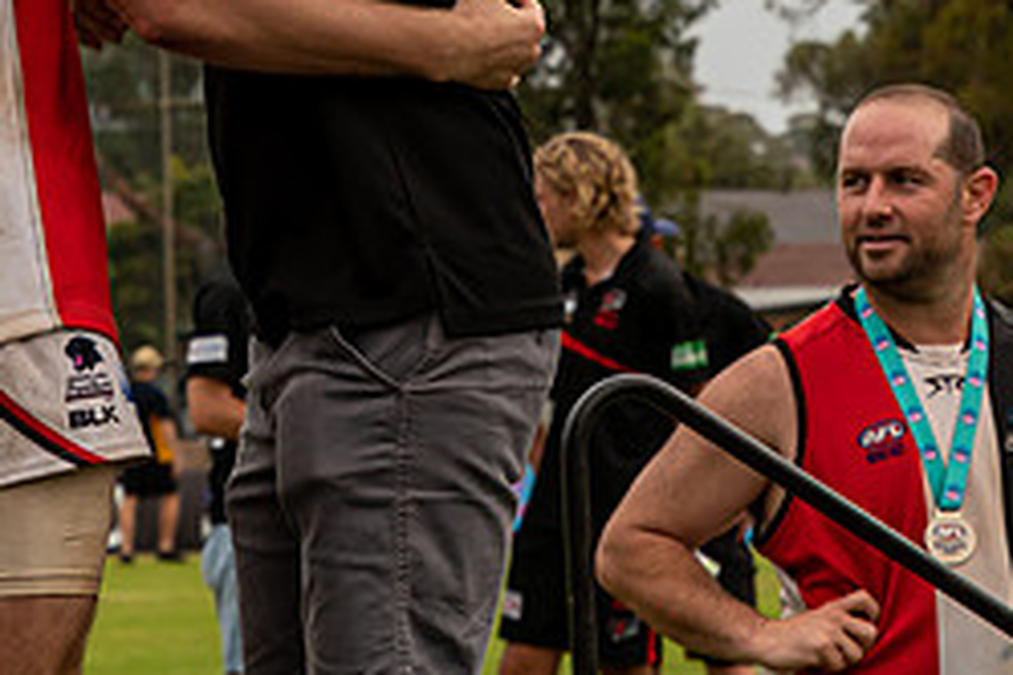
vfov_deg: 4.0
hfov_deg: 6.0
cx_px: 281
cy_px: -218
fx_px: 9623
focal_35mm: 342
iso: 400
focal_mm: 80
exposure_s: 1/400
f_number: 6.3
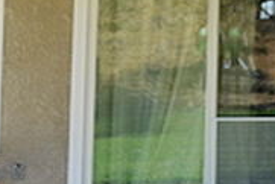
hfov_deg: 10.1
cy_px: -118
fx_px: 1391
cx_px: 618
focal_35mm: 182
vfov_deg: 7.4
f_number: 6.3
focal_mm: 22
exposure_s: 1/160
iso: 100
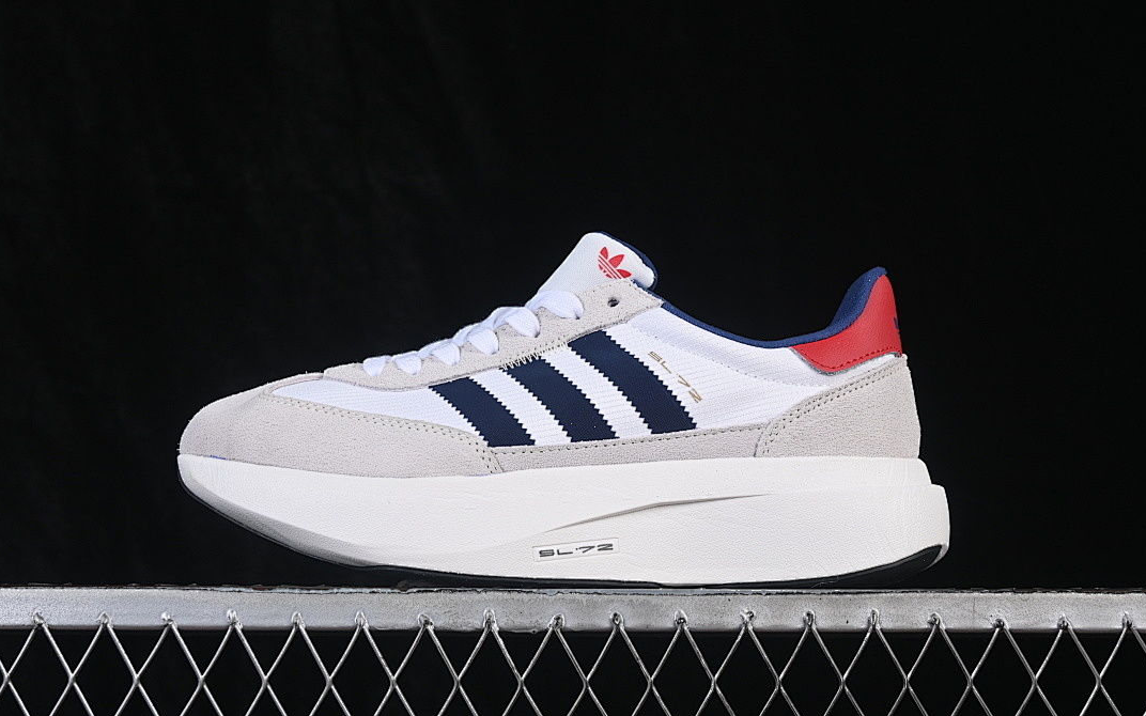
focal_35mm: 77
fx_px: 2405
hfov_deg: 26.8
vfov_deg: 16.9
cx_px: 573
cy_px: 351
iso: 160
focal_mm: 50
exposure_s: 1/80
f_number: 8
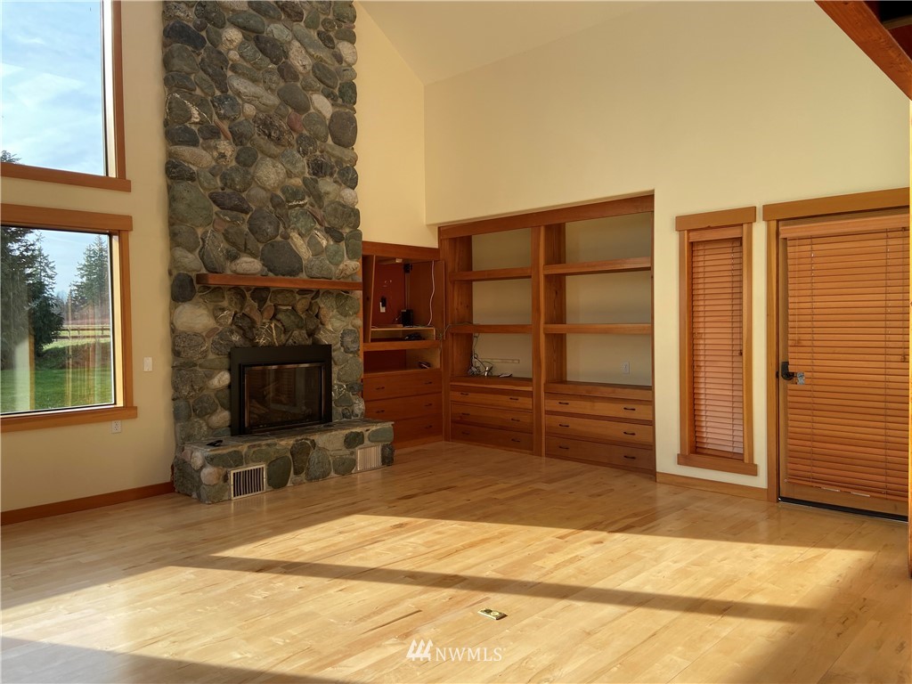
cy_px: 342
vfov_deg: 53.1
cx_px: 456
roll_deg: +0.2
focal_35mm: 26
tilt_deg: -0.5
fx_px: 685
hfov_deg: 67.3
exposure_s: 1/309
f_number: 1.8
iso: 32
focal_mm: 4.25
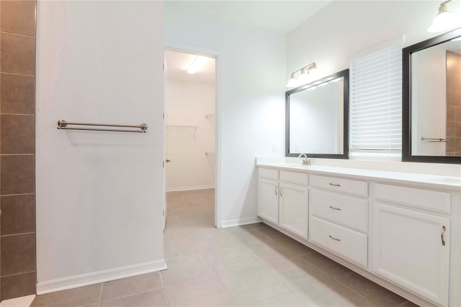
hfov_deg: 95.0
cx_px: 230
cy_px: 154
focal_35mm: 16
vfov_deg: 72.0
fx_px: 211
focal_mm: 11
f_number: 16
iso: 800
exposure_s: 1/5
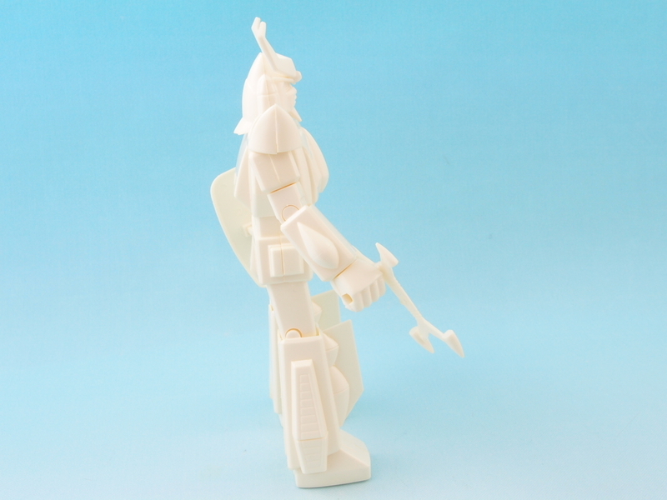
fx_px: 732
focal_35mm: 38
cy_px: 250
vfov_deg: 37.7
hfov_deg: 49.0
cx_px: 334
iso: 100
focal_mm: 8.16
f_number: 8
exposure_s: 1/1.3
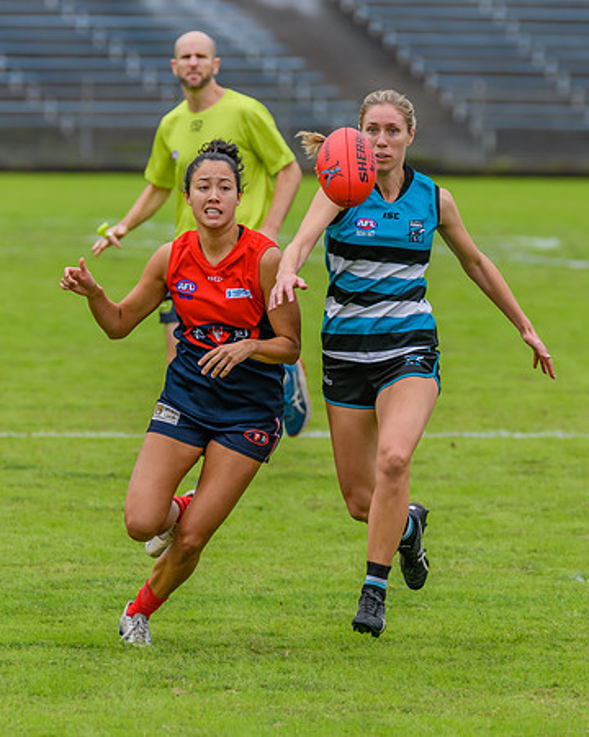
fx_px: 11941
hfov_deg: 2.8
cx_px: 308
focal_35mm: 548
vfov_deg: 3.5
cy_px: 378
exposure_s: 1/1600
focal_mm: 380
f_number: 6.3
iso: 800
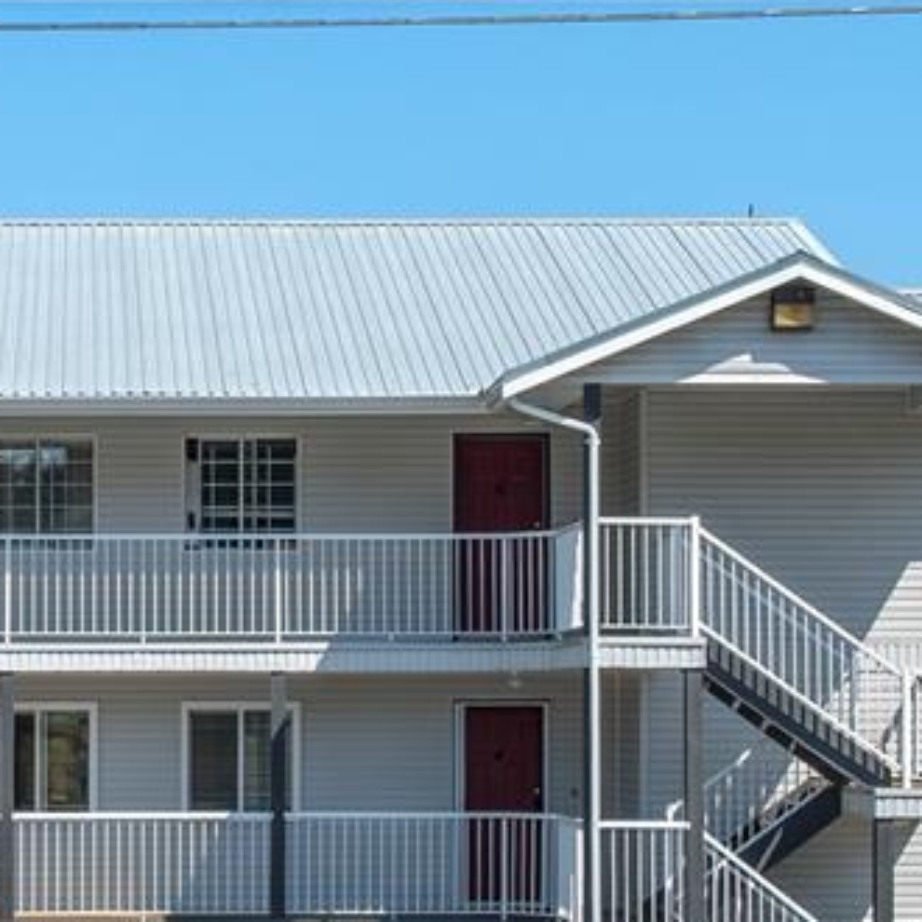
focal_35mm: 95
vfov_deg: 18.3
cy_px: 531
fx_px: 2863
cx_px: 137
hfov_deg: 18.1
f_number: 10
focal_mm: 24
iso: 320
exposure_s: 1/640
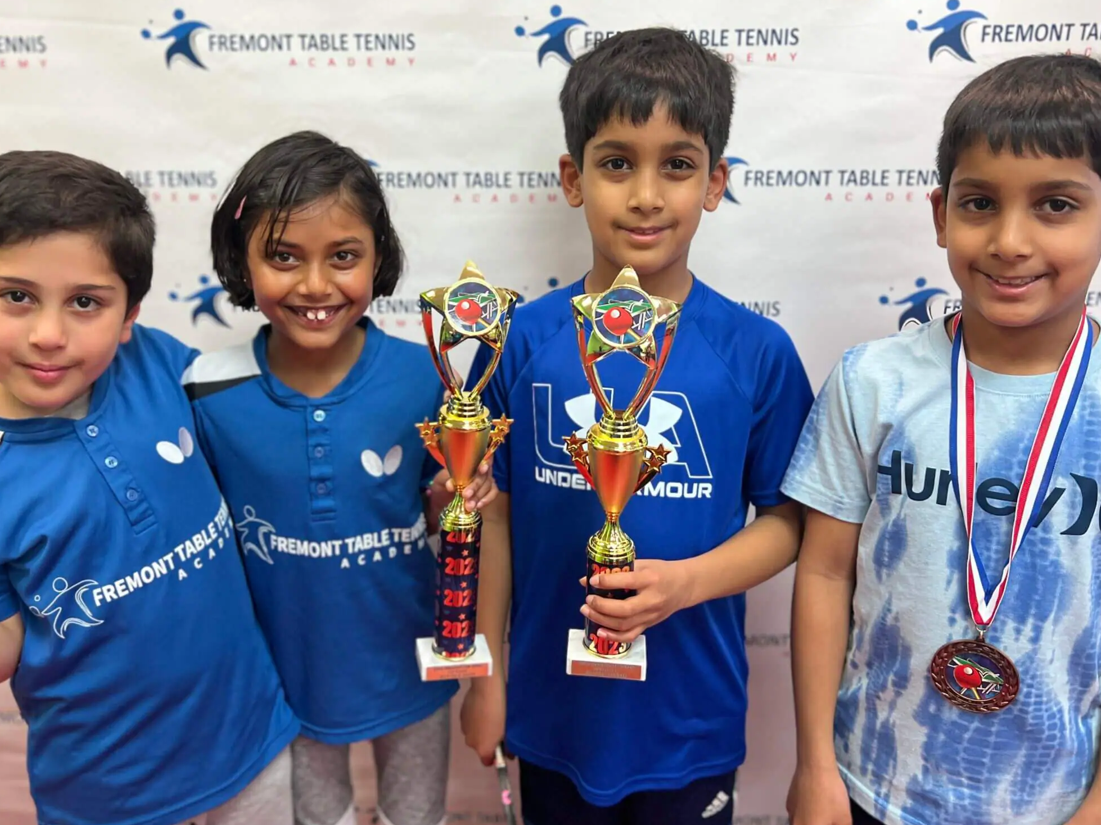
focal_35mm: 34
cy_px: 363
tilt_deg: -17.6
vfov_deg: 41.7
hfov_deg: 53.8
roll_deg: -0.2
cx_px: 482
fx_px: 1081
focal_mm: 5.7
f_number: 1.5
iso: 125
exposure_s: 1/60
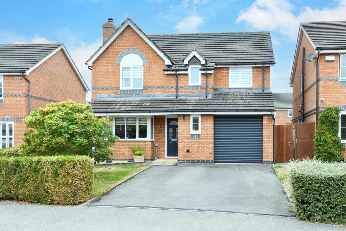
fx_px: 308
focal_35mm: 32
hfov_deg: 58.7
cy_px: 116
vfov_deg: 41.1
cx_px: 173
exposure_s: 1/500
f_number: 6.3
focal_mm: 32
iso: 640
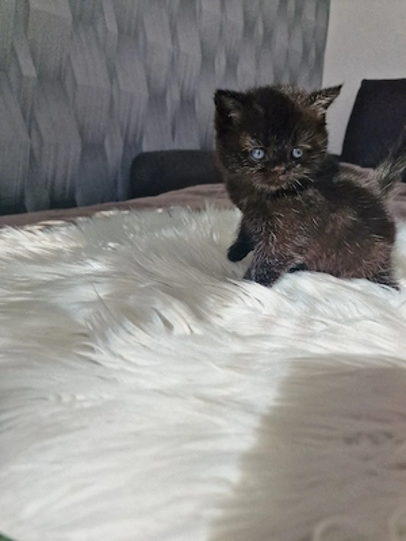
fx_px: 360
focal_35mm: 23
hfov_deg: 58.9
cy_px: 270
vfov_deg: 73.9
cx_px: 203
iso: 50
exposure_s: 1/385
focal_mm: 6.4
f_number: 1.8
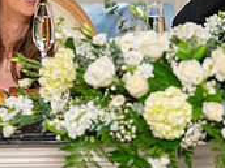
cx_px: 157
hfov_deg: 5.0
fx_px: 2574
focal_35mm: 396
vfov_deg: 3.8
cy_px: 27
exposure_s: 1/125
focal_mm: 122
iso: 640
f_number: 2.8
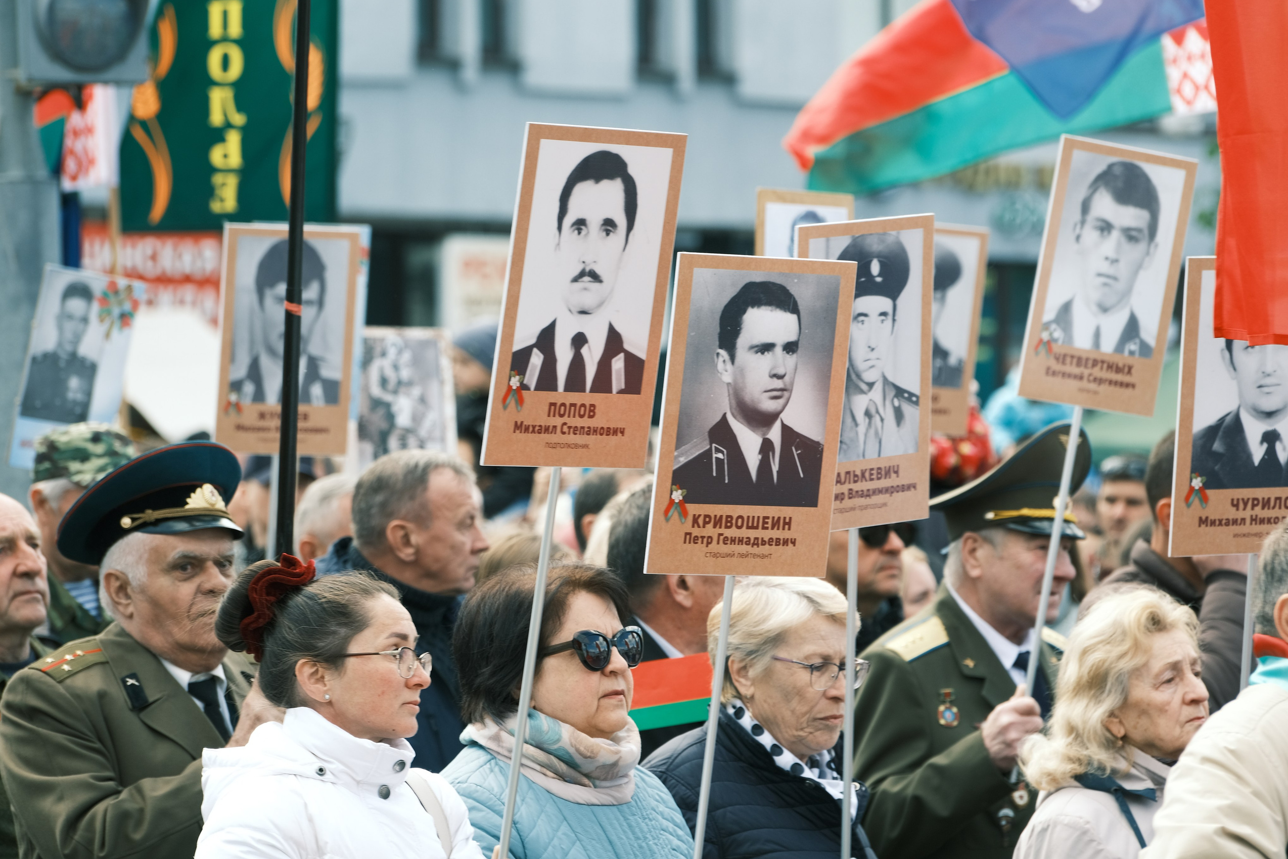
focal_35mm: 207
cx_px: 642
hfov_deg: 9.9
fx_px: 7406
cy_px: 428
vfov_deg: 6.6
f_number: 5
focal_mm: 137
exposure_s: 1/200
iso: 200
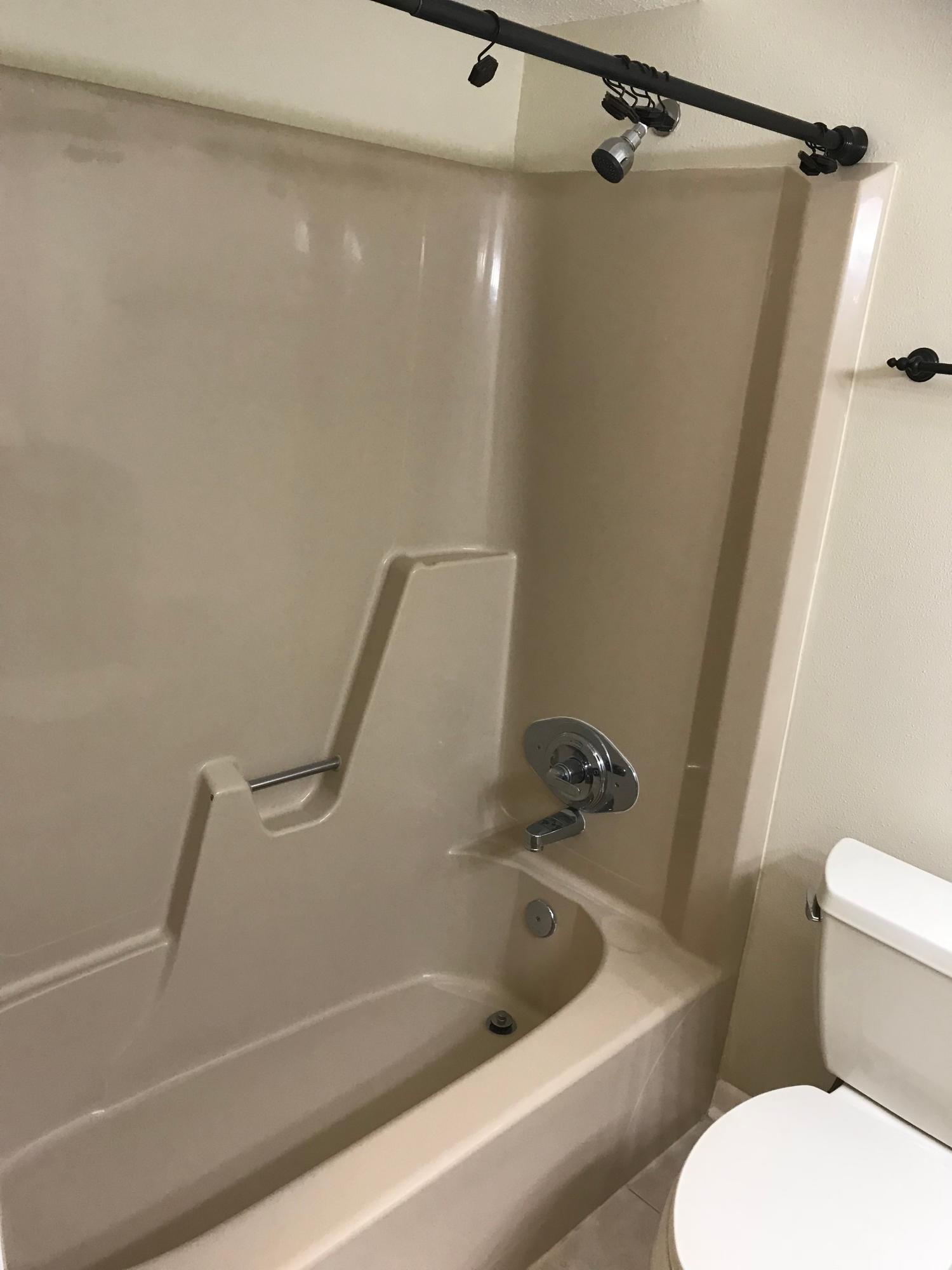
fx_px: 1027
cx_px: 476
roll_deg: -5.7
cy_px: 635
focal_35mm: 28
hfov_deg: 49.7
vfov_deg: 63.4
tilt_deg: -16.7
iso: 32
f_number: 1.8
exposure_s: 1/30
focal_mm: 3.99
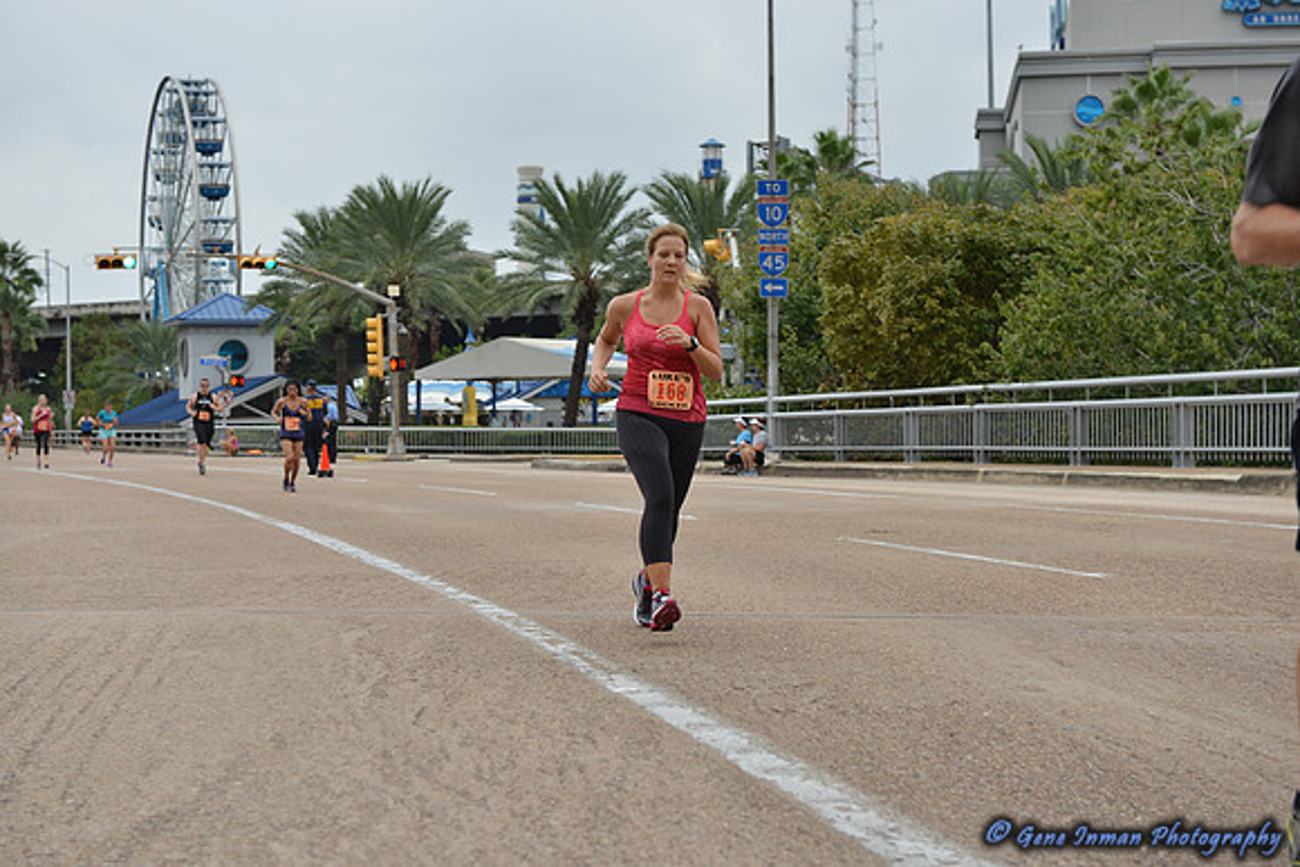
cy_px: 434
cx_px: 650
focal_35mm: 70
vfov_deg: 19.5
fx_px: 2528
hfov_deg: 28.8
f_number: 5.6
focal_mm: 70
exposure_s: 1/160
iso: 180
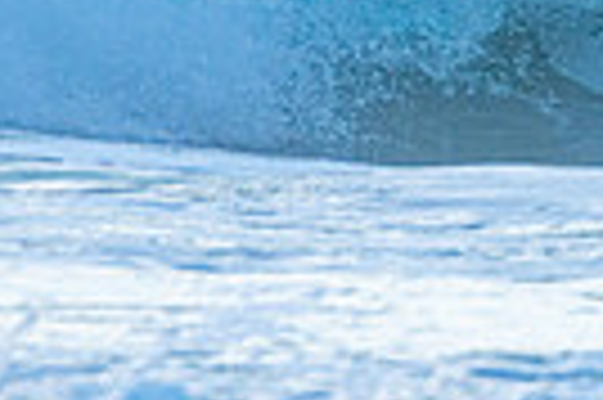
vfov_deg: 0.4
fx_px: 52313
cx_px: 1152
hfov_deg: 0.7
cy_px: -97
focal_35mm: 3127
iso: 560
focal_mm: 480
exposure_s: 1/1250
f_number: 5.6
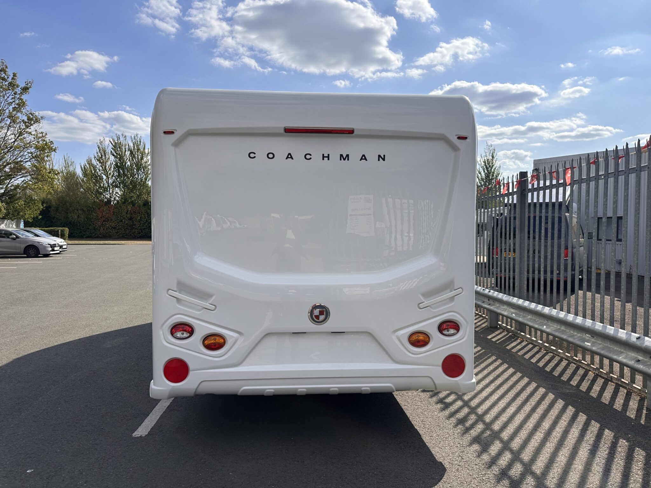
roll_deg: -1.0
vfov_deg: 56.8
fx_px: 451
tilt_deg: -2.2
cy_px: 244
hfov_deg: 71.6
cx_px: 326
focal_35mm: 24
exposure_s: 1/6623
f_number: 1.78
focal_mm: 6.86
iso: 80
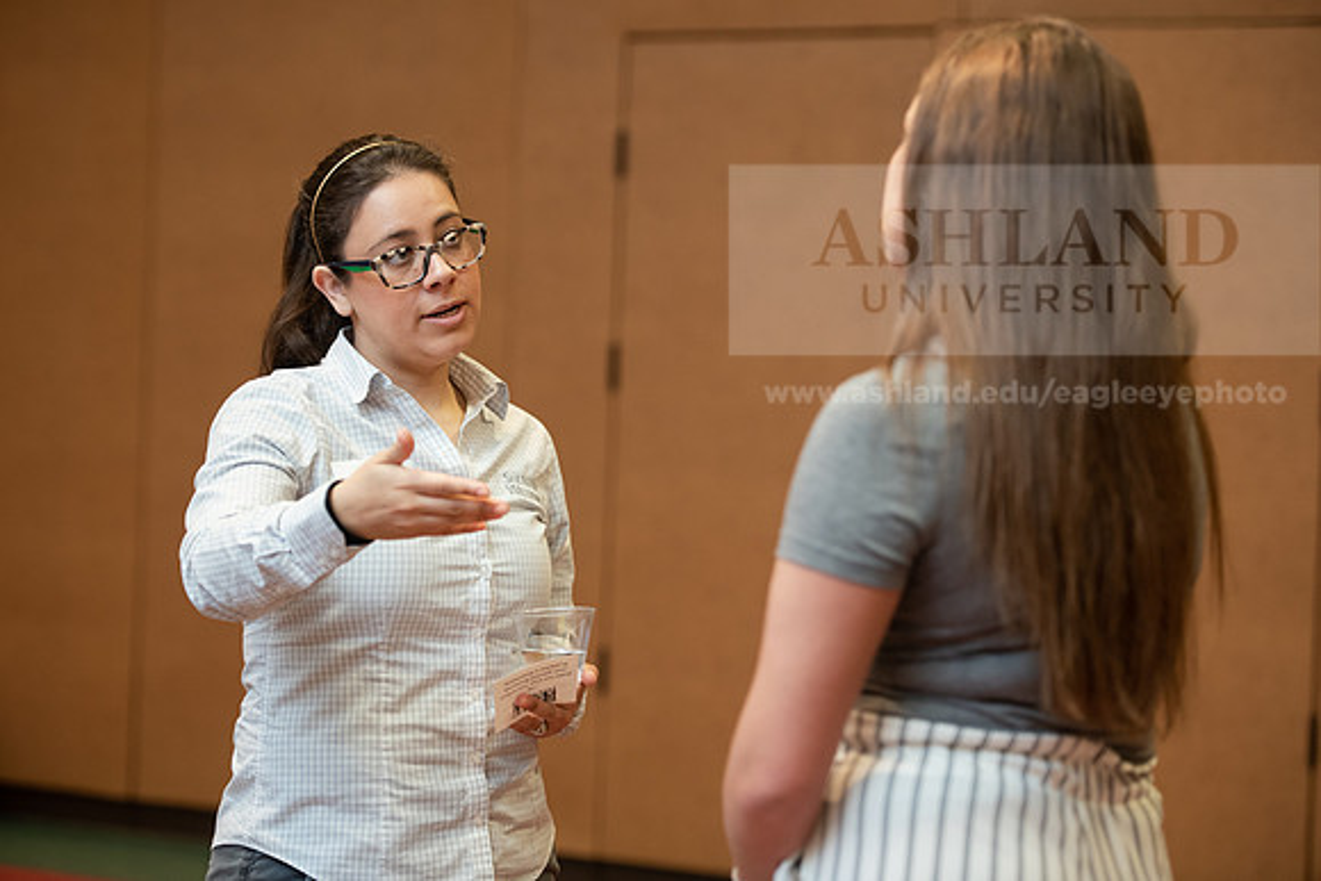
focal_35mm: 98
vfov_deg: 14.0
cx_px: 660
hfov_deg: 20.8
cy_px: 440
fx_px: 3597
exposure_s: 1/200
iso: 1600
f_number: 3.2
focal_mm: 98
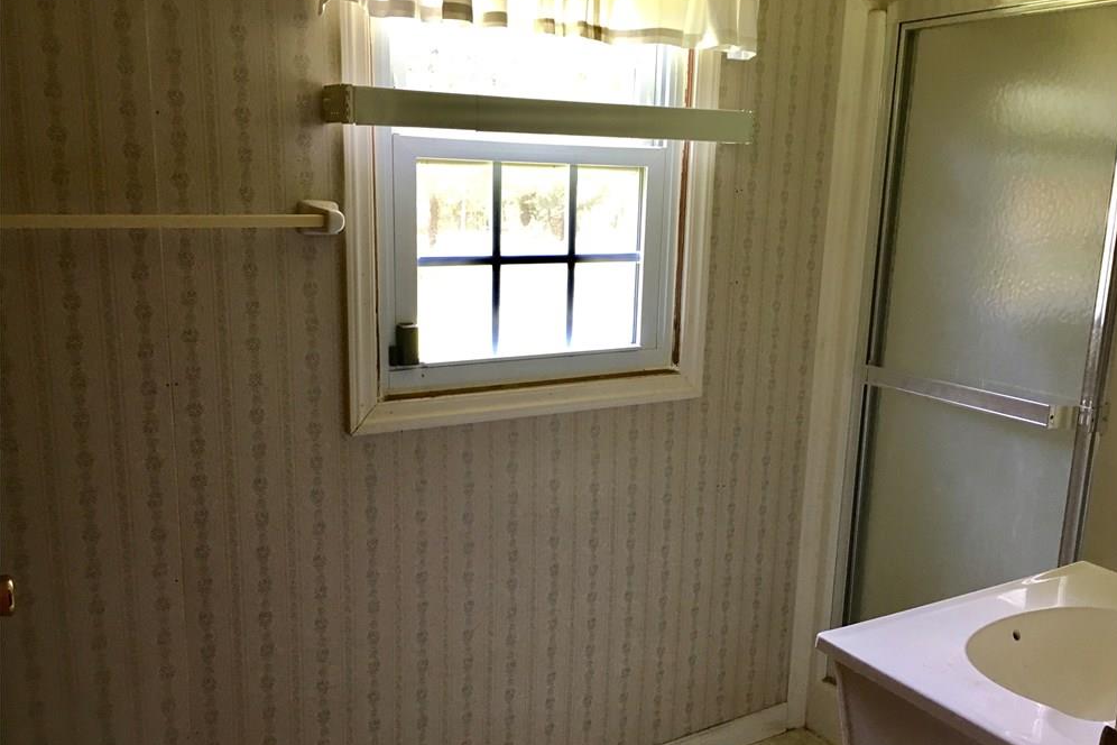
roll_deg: -1.3
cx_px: 573
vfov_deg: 42.3
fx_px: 962
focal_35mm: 31
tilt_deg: -12.0
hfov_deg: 60.3
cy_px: 396
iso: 80
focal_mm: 4.15
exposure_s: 1/30
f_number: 2.2
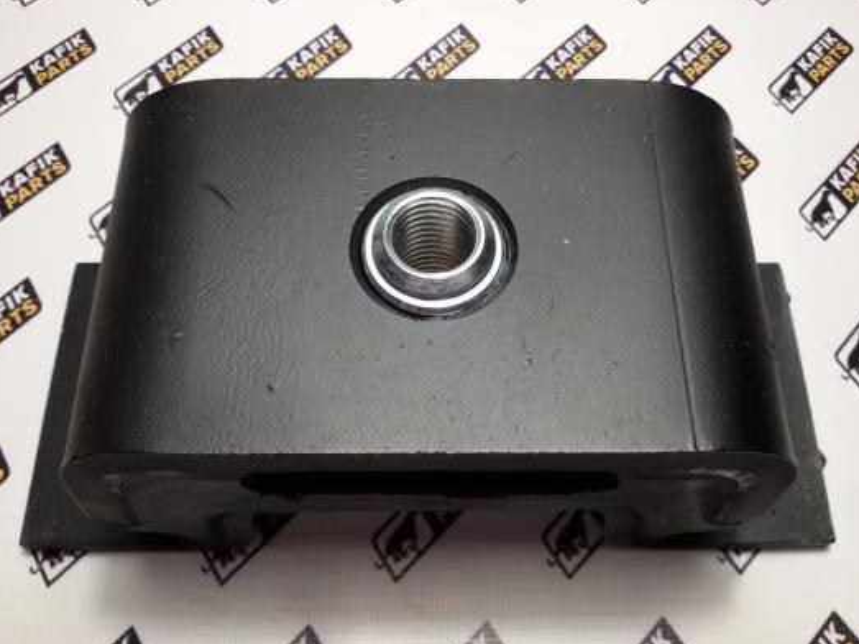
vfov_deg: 44.1
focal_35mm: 32
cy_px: 326
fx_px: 794
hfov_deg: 56.8
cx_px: 430
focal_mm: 2.93
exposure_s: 1/33
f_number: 2.4
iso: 64
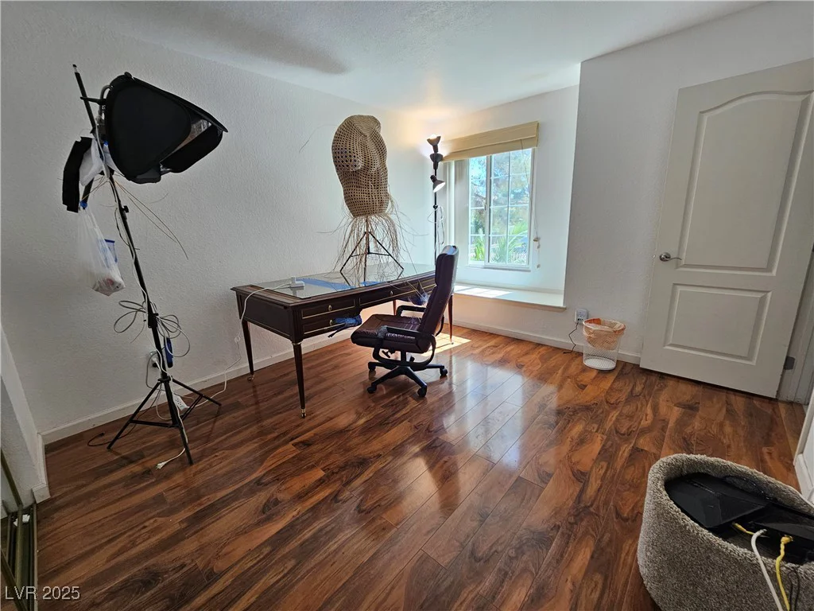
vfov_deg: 89.9
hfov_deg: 106.2
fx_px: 306
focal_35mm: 13
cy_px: 306
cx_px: 407
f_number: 2.2
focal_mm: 2.2
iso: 64
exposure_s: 1/60
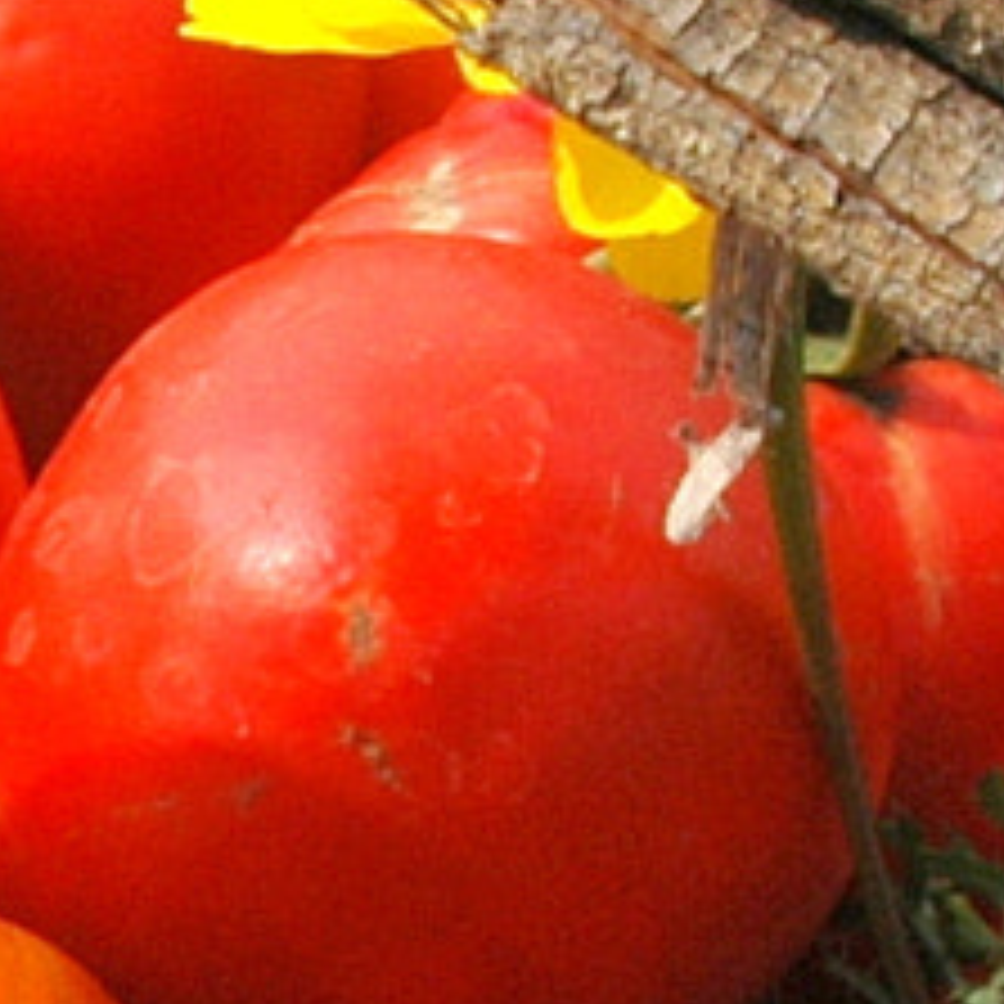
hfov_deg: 3.5
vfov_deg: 3.5
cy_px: 1702
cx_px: -1211
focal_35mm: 491
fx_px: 16112
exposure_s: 1/320
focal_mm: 42
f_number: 9
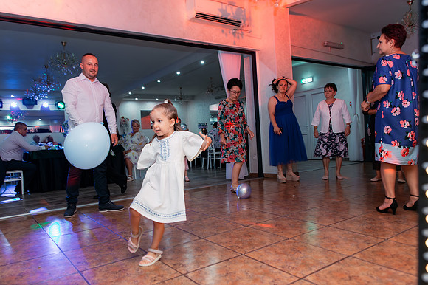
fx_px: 321
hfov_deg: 67.2
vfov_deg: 47.8
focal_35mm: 27
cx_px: 198
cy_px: 141
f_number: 3.5
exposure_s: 1/250
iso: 2500
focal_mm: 24
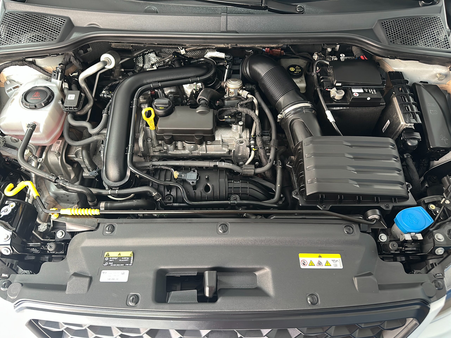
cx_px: 226
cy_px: 169
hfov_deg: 71.6
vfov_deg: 56.8
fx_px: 313
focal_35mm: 24
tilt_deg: -53.4
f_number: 1.78
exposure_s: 1/38.9
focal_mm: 6.86
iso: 478
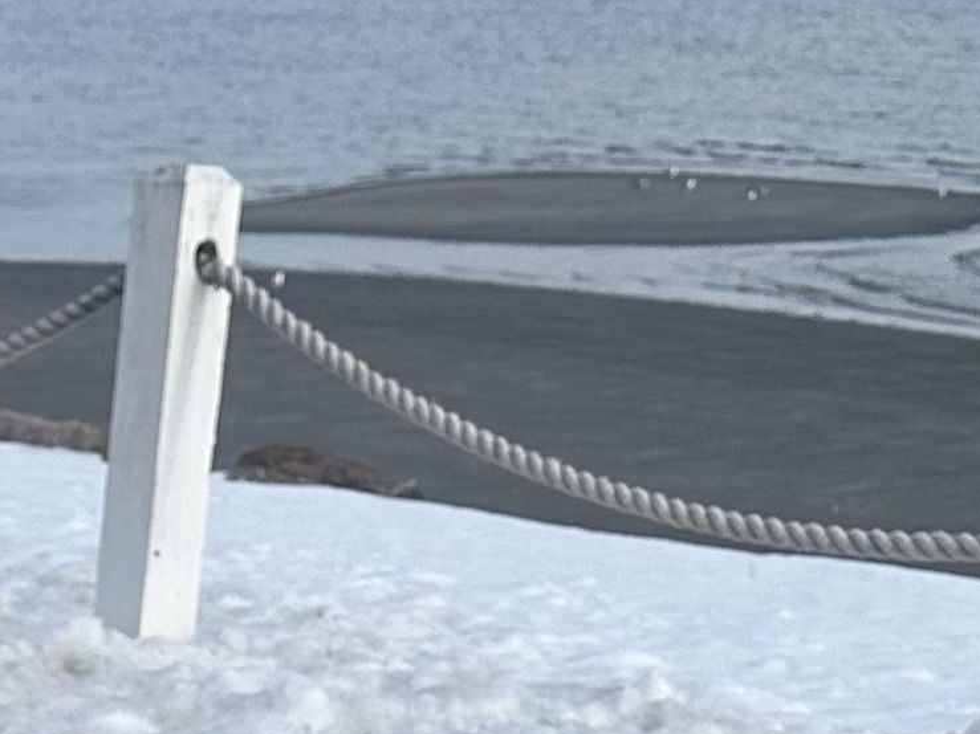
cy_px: 1483
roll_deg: +2.1
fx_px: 3708
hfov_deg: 14.4
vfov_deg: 10.4
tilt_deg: -22.6
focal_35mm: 131
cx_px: -308
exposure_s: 1/5848
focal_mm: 6.86
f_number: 1.78
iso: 80
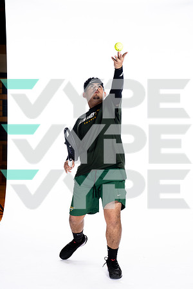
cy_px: 144
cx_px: 96
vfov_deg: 28.8
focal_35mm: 70
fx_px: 563
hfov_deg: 19.5
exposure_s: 1/250
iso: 400
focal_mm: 70
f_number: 5.6
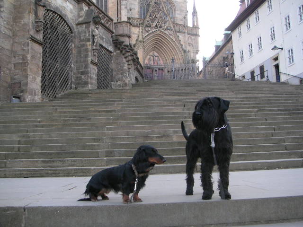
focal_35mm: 38
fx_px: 333
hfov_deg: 49.0
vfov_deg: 37.7
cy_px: 114
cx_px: 152
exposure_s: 1/45
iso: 80
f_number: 2.8
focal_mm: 6
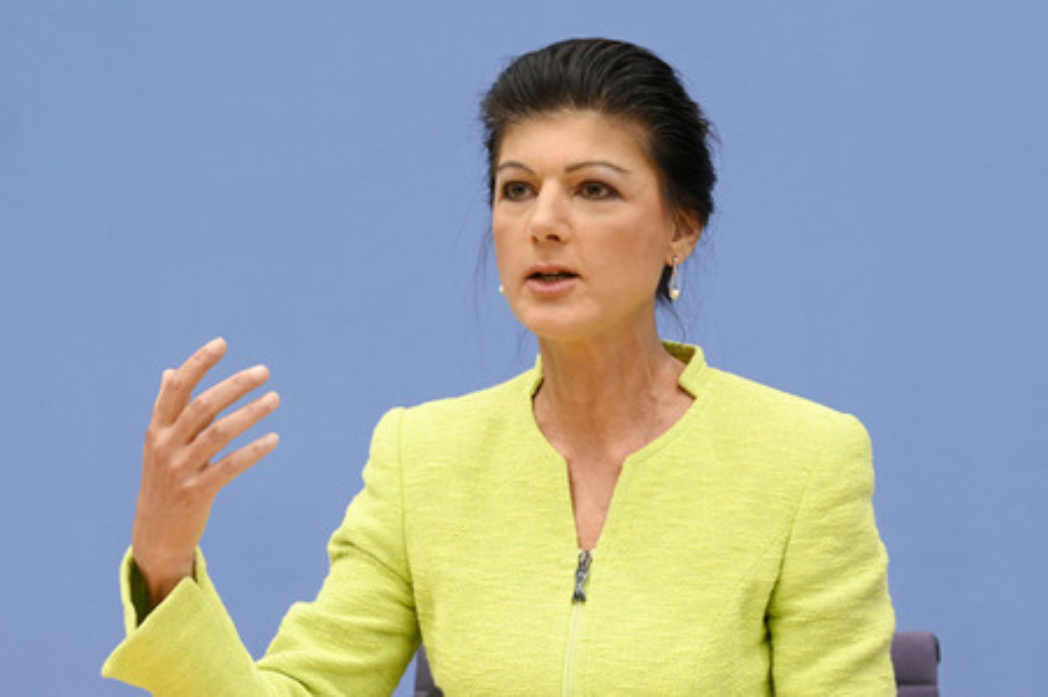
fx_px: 3374
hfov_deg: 17.7
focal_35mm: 116
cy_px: 348
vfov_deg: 11.8
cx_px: 524
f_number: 5.6
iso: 5000
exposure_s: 1/640
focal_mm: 116
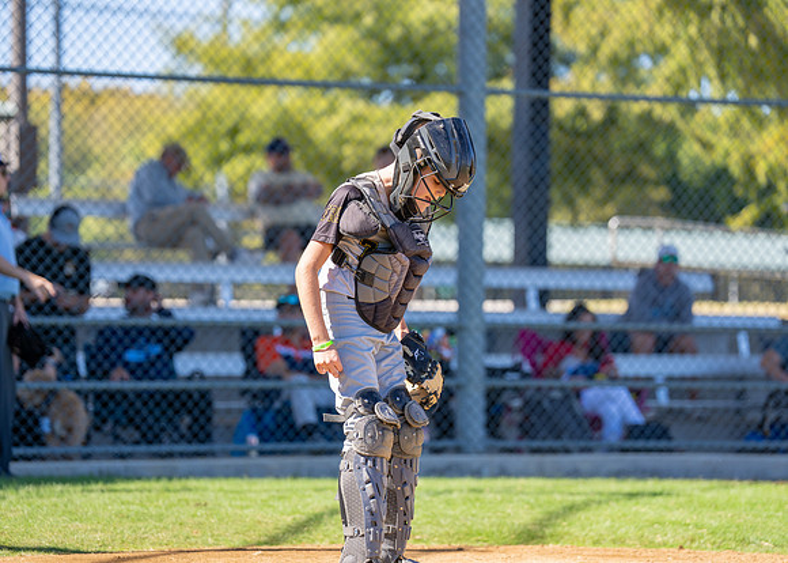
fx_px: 3100
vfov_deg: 10.4
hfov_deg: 14.5
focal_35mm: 139
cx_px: 376
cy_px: 282
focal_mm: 131
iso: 100
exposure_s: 1/1250
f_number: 2.8
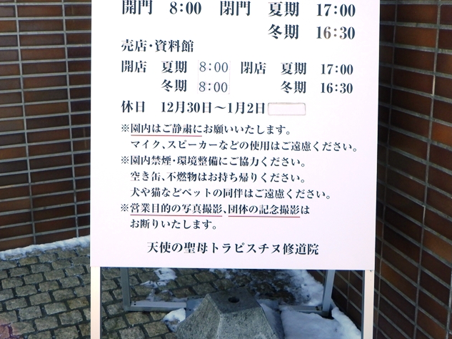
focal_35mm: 43
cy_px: 131
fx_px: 561
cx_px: 224
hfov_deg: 43.9
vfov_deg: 33.4
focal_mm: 7.5
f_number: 5
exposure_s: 1/250
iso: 125
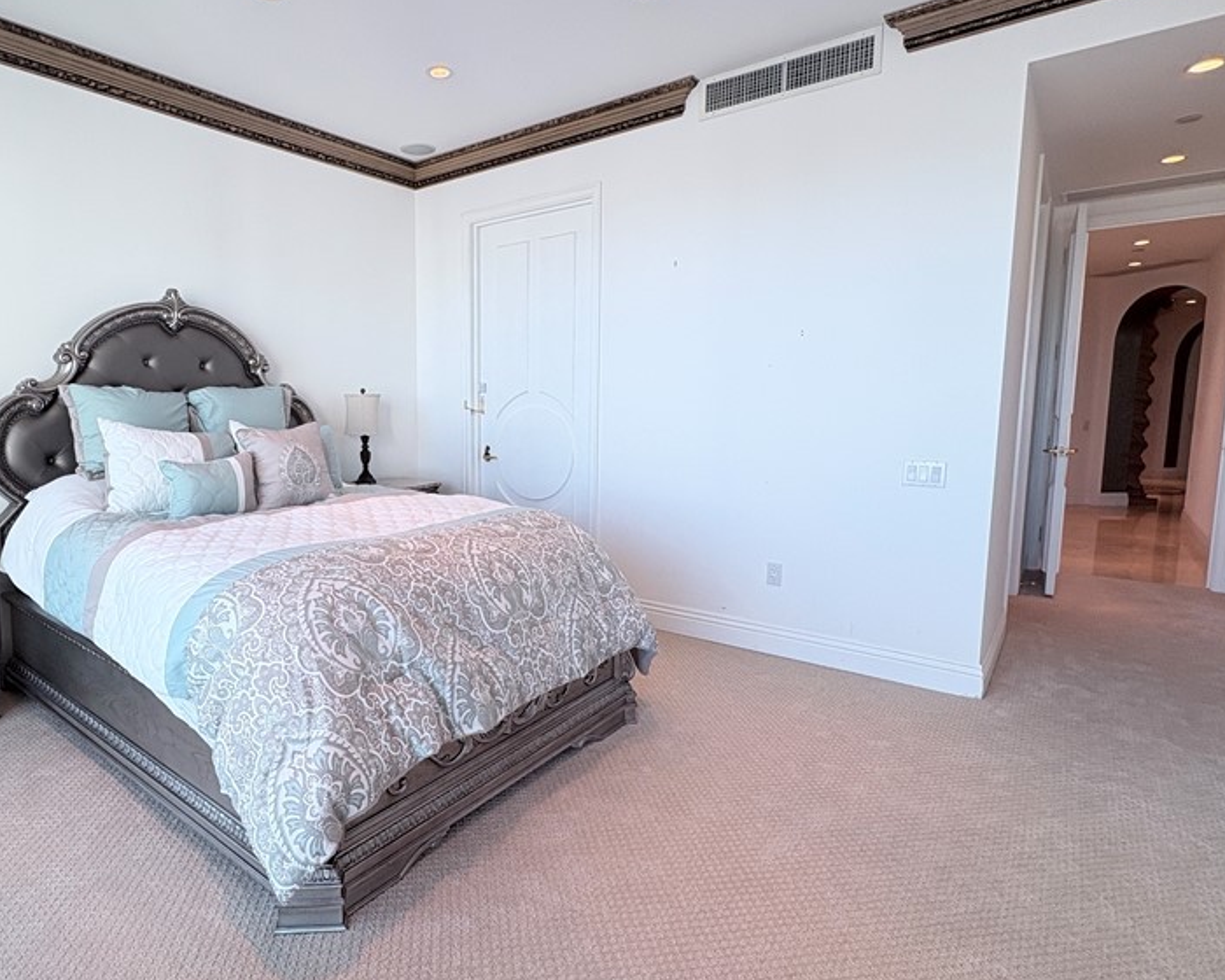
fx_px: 725
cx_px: 460
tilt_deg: -5.9
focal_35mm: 20
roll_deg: +1.1
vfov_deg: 68.1
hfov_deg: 78.9
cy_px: 481
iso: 64
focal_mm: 2.22
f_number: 2.2
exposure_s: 1/120
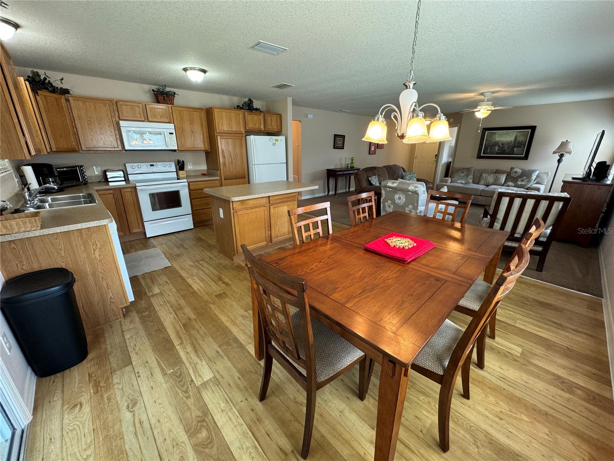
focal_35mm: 14
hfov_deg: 102.1
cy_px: 230
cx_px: 307
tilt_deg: -17.2
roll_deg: -0.5
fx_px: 248
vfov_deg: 85.7
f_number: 2.2
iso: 200
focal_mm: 2.22
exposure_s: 1/60
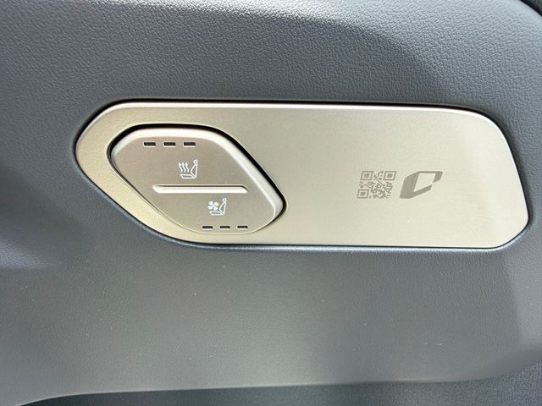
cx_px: 271
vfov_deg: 56.8
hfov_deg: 71.6
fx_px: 376
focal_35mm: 24
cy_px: 203
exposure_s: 1/121
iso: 40
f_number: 2.2
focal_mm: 2.22
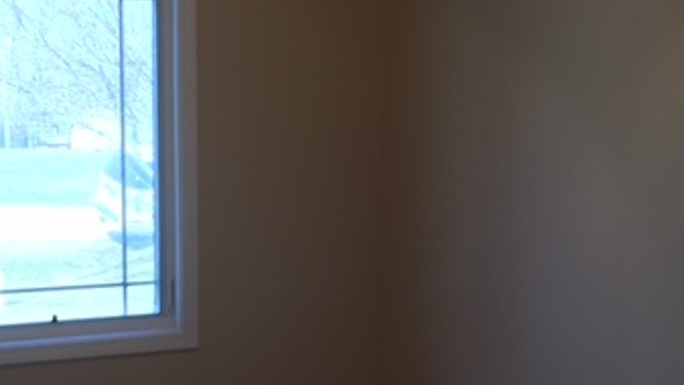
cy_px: 263
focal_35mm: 60
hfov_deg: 34.3
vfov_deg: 20.0
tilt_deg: -7.0
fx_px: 1089
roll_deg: -0.1
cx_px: 189
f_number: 2.2
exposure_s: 1/40
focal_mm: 4.15
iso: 25
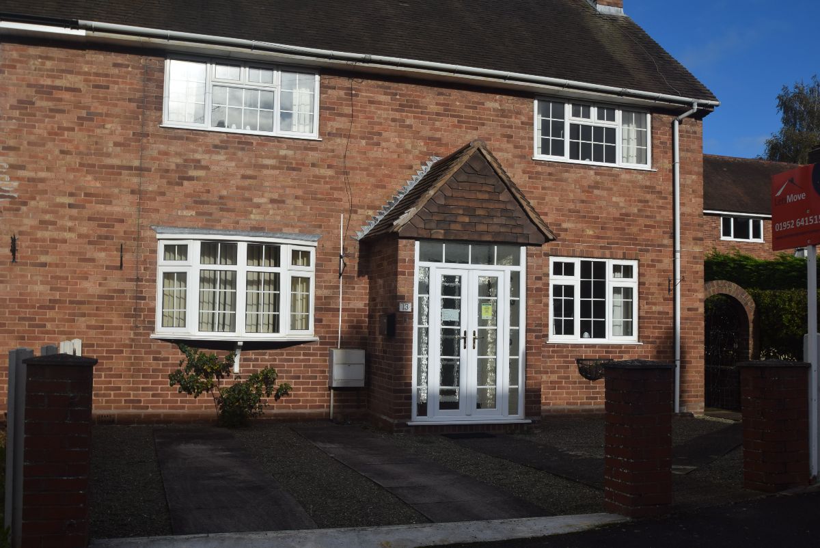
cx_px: 410
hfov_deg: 53.1
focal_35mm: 36
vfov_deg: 36.9
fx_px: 821
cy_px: 274
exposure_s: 1/400
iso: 200
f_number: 10
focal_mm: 24
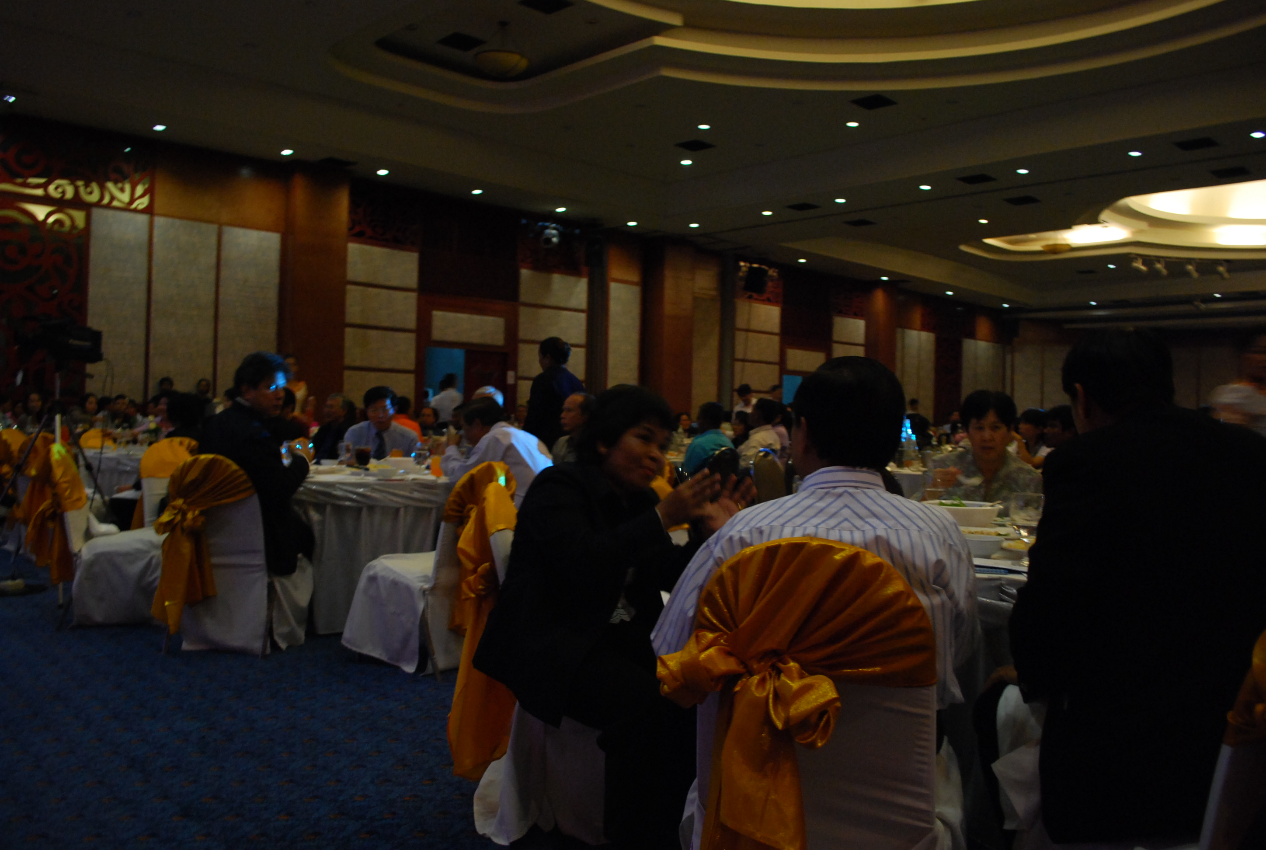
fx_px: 951
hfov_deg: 67.3
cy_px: 425
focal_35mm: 27
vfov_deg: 48.1
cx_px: 633
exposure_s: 1/15
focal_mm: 18
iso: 800
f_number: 3.5
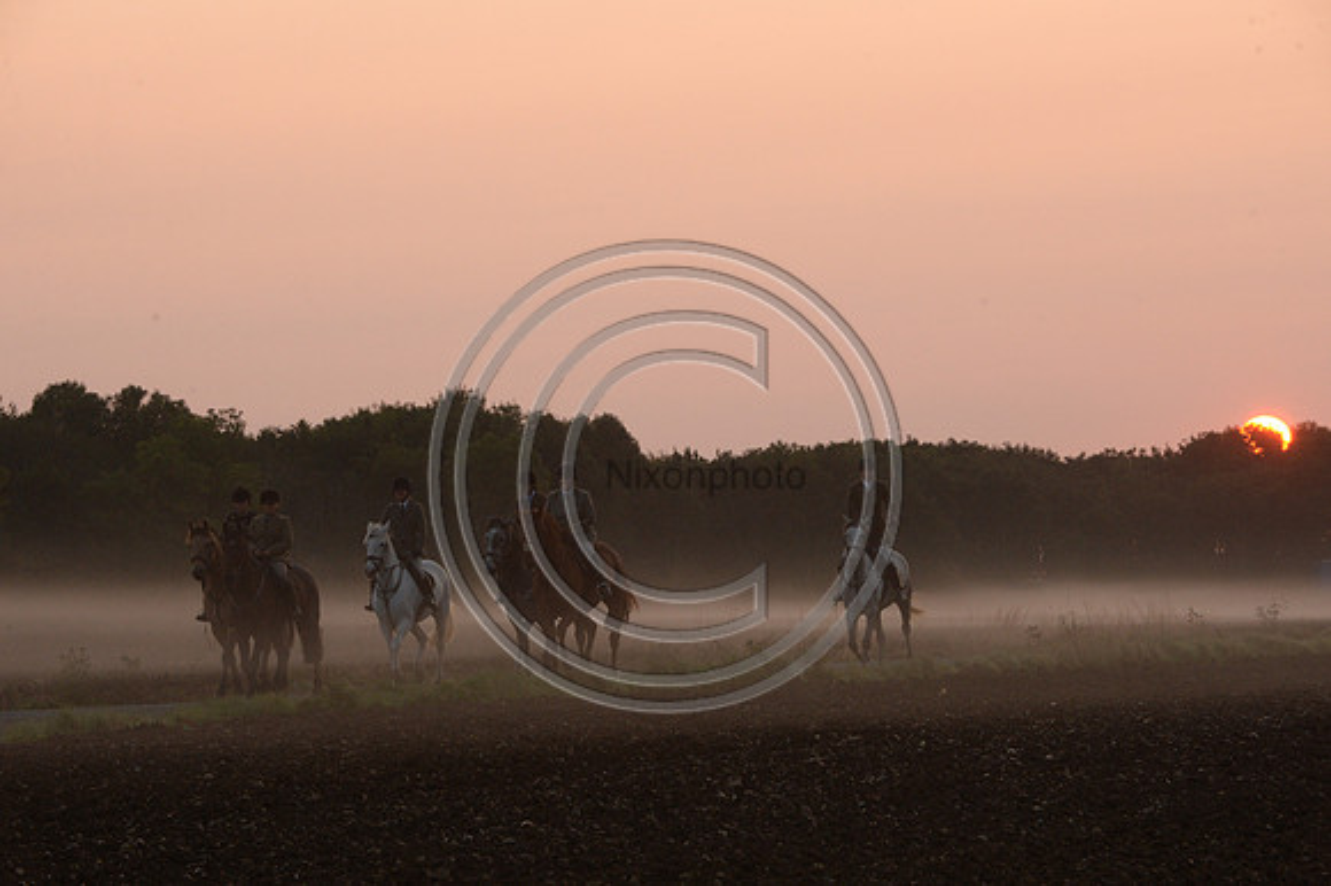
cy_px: 443
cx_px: 666
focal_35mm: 140
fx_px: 5173
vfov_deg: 9.8
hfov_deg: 14.7
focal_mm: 140
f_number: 10
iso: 2500
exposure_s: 1/400
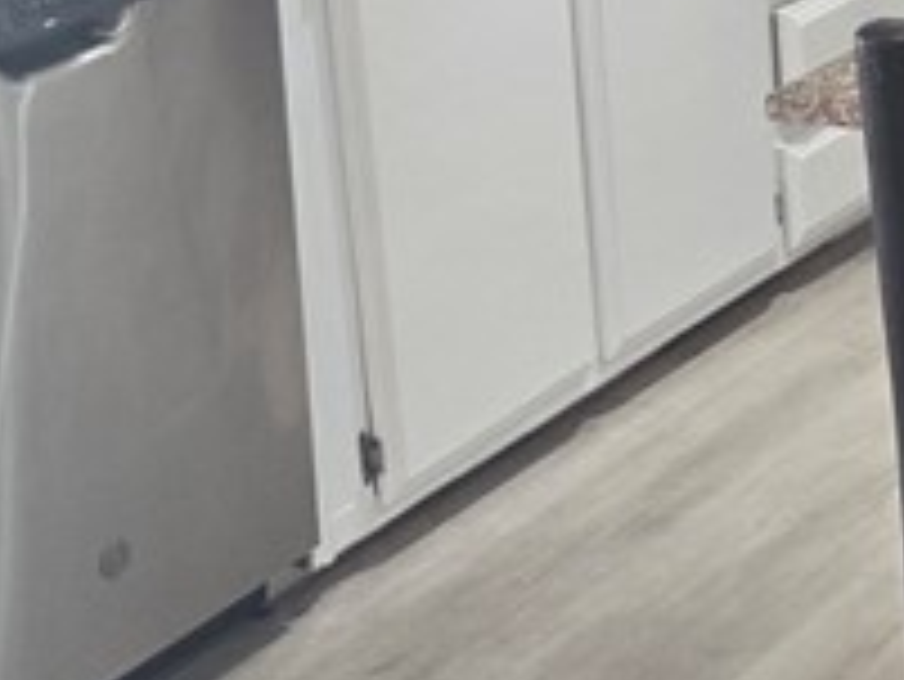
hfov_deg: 15.1
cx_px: 1489
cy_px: -221
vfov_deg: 12.3
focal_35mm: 117
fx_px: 3057
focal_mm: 5.4
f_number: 1.8
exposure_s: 1/120
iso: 200
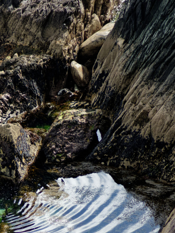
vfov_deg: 3.8
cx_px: 12
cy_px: 209
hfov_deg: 2.8
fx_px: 3552
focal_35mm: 527
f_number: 5.6
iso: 800
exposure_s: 1/2000
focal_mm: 140
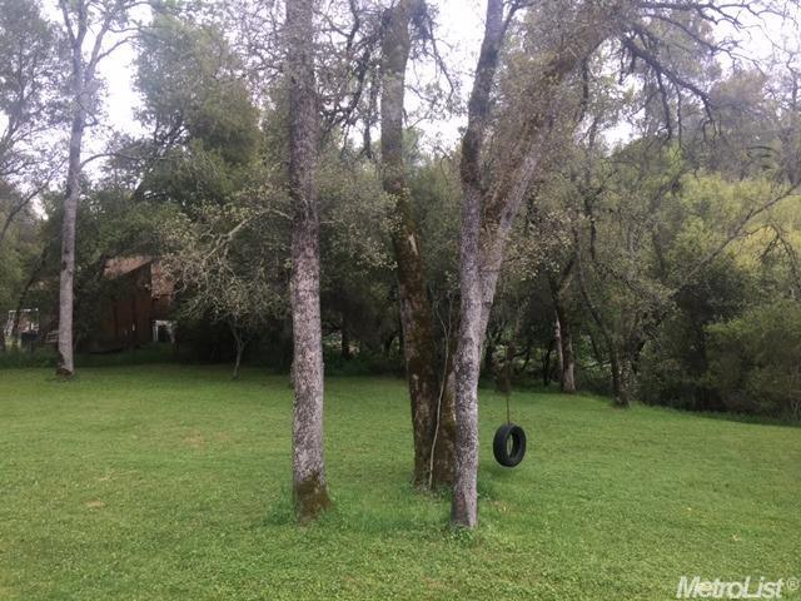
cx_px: 400
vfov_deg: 48.2
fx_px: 671
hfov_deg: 61.7
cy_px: 300
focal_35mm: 29
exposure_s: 1/120
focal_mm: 4.15
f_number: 2.2
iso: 32
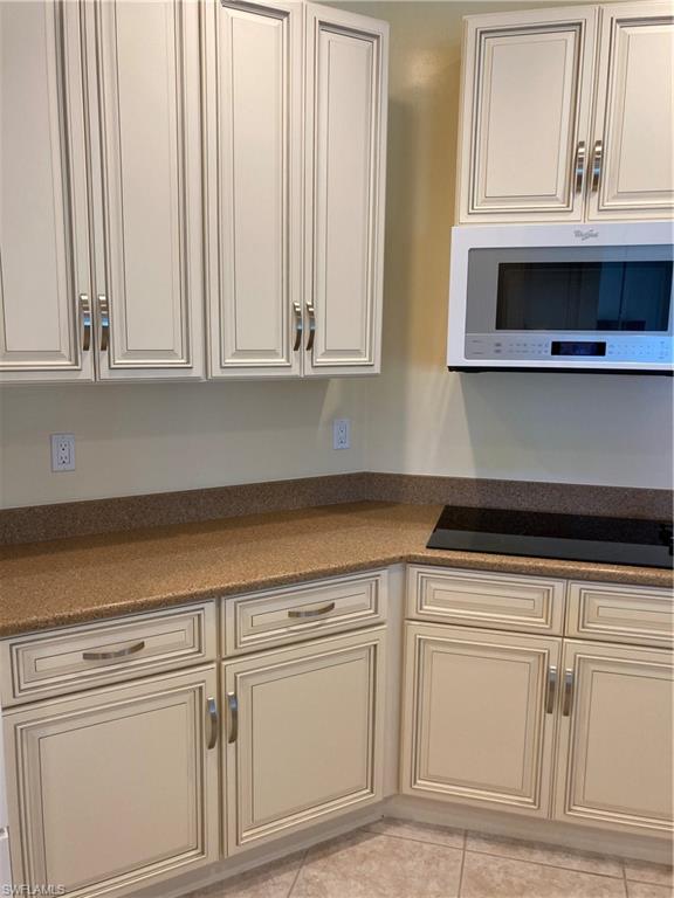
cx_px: 337
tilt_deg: -7.6
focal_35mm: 28
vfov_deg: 63.4
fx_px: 727
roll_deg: +0.3
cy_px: 449
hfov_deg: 49.7
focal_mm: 3.99
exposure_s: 1/60
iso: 64
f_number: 1.8
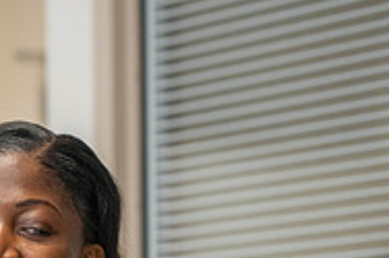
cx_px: -27
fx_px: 2829
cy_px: 358
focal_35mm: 262
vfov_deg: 5.2
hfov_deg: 7.8
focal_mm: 85
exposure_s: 1/400
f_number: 2.5
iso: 2500
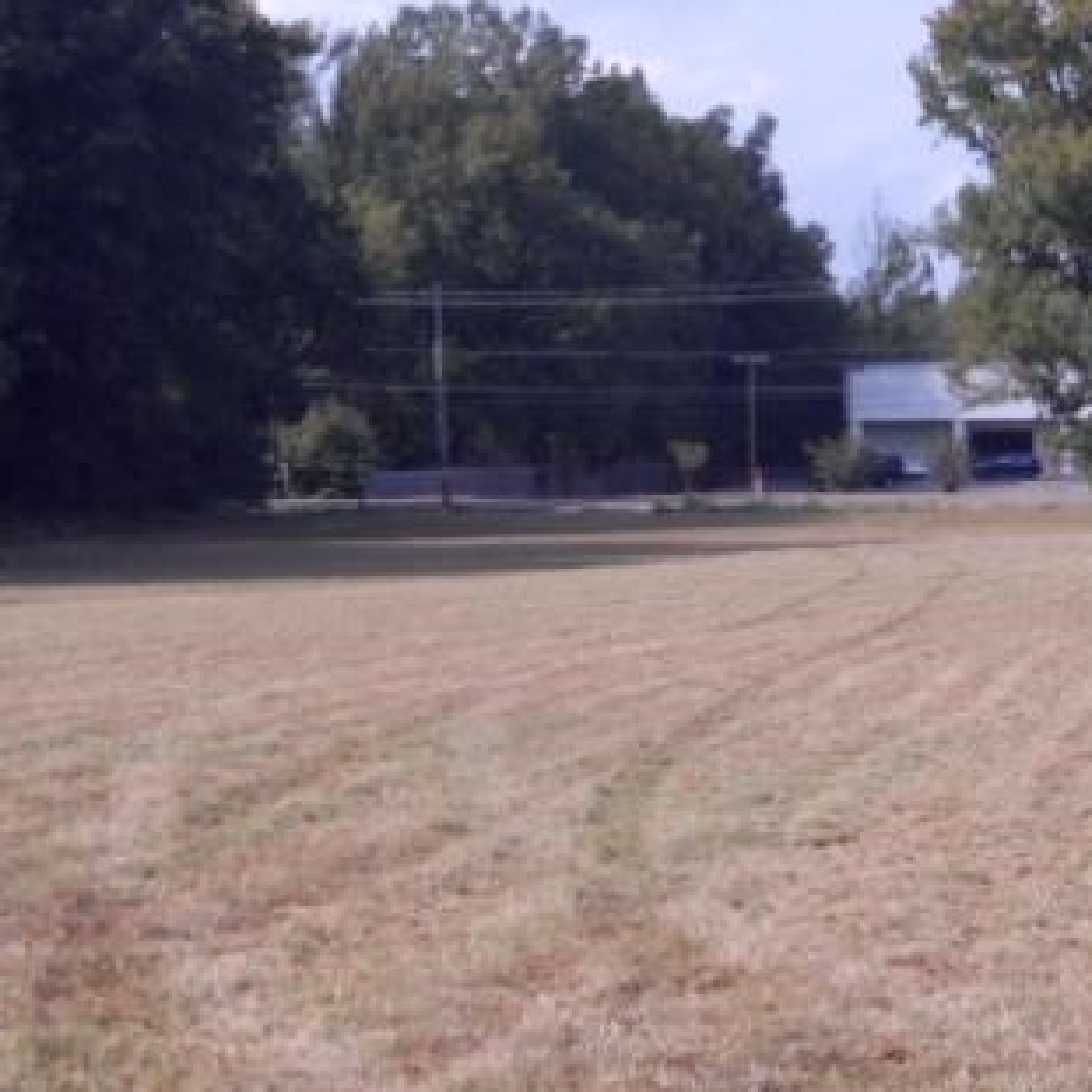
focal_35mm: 102
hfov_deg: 16.8
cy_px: 435
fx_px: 3640
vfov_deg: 17.0
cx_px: 976
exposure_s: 1/180
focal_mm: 6.3
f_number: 8.2
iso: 80
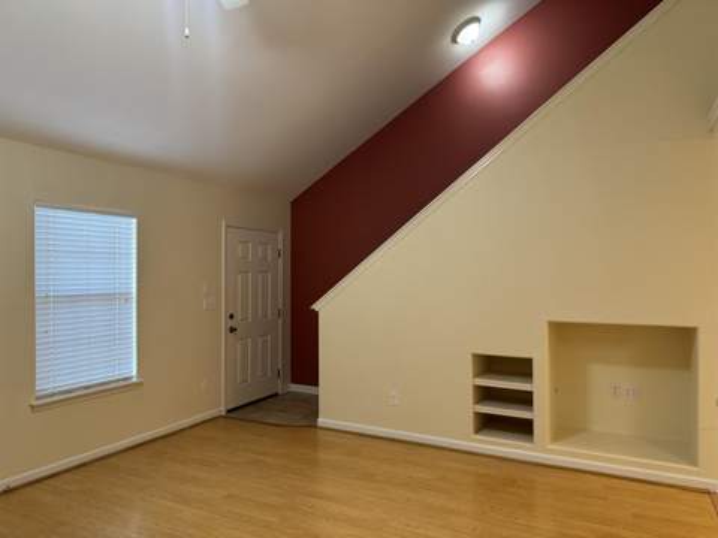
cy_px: 269
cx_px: 359
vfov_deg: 56.8
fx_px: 498
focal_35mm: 24
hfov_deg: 71.6
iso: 160
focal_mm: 6.76
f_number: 1.78
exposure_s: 1/60
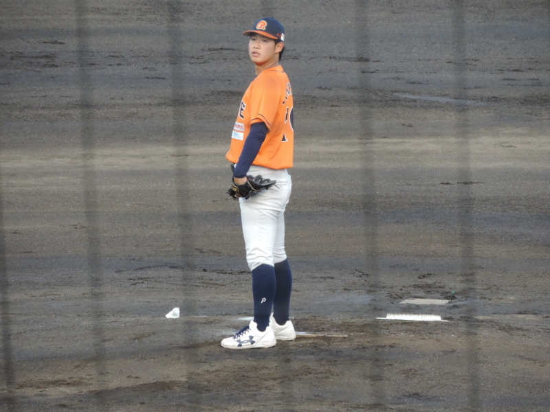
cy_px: 206
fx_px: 8739
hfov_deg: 3.6
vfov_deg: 2.7
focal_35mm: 550
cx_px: 275
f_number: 4.9
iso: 400
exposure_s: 1/160
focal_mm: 98.1
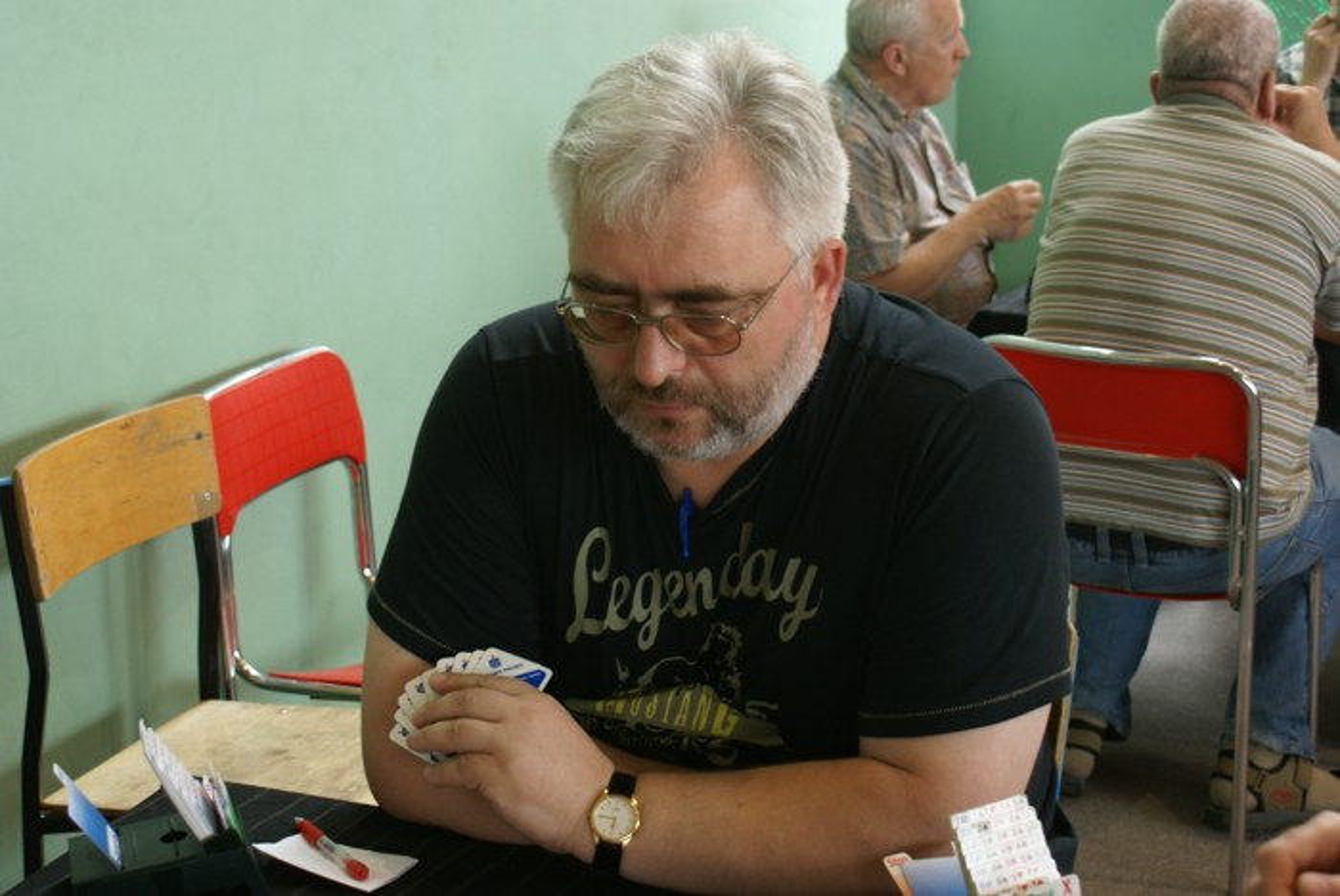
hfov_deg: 33.4
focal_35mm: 60
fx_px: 2235
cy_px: 448
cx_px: 670
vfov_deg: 22.7
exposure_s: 1/25
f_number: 5.6
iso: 200
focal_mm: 40
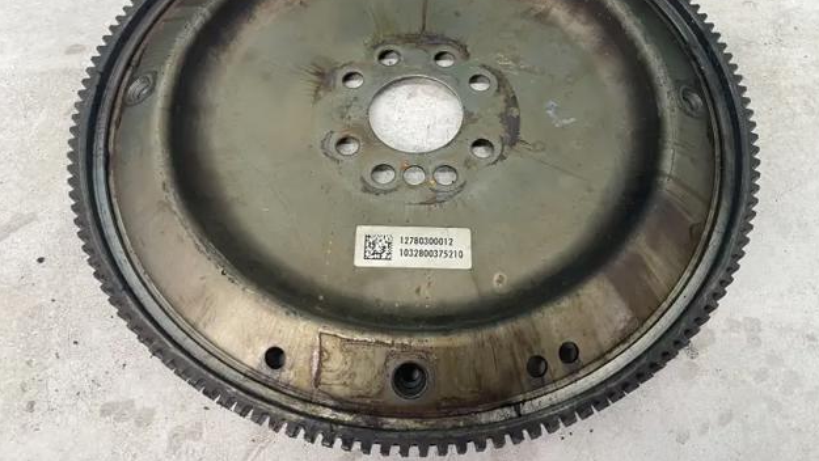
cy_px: 170
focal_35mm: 29
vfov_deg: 39.9
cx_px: 415
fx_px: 630
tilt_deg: -59.4
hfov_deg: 66.0
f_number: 1.6
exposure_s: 1/50
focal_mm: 4.2
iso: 100
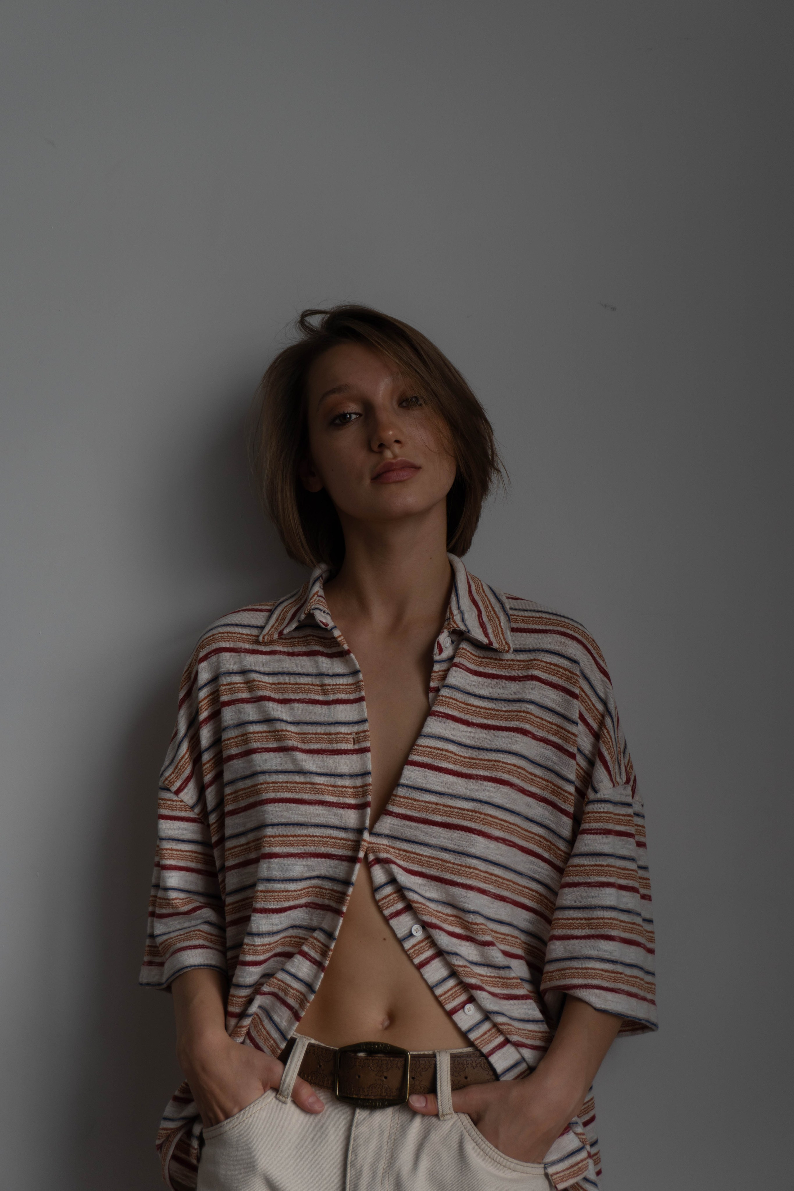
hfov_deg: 22.1
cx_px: 397
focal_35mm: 62
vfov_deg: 32.6
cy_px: 596
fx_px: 2034
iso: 100
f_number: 5.6
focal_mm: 41
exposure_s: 1/125
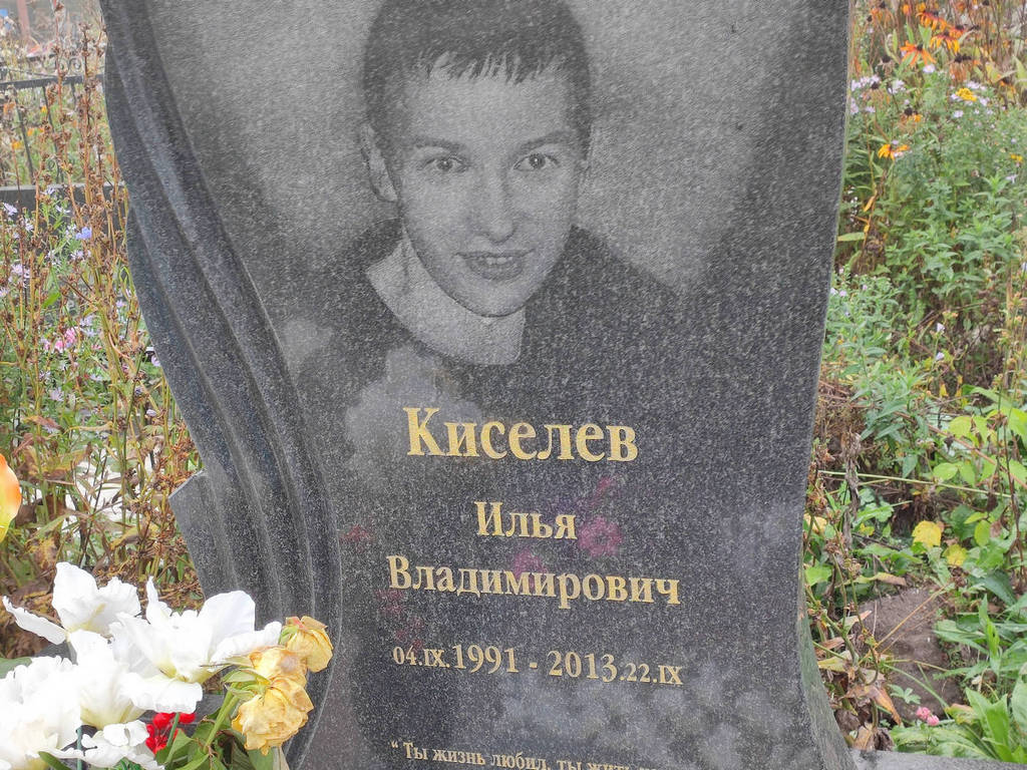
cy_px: 385
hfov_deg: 69.4
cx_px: 514
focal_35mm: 25
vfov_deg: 54.9
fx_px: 742
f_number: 1.79
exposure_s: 1/100
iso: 81
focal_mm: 4.7
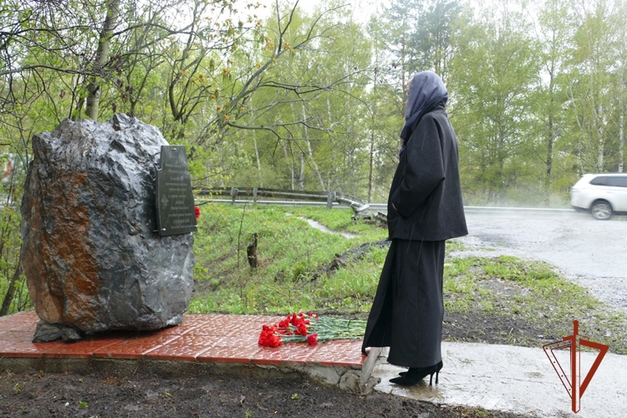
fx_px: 749
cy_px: 209
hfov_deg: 45.4
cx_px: 314
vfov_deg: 31.2
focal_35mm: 43
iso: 125
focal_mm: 15.76
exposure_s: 1/100
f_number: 3.2
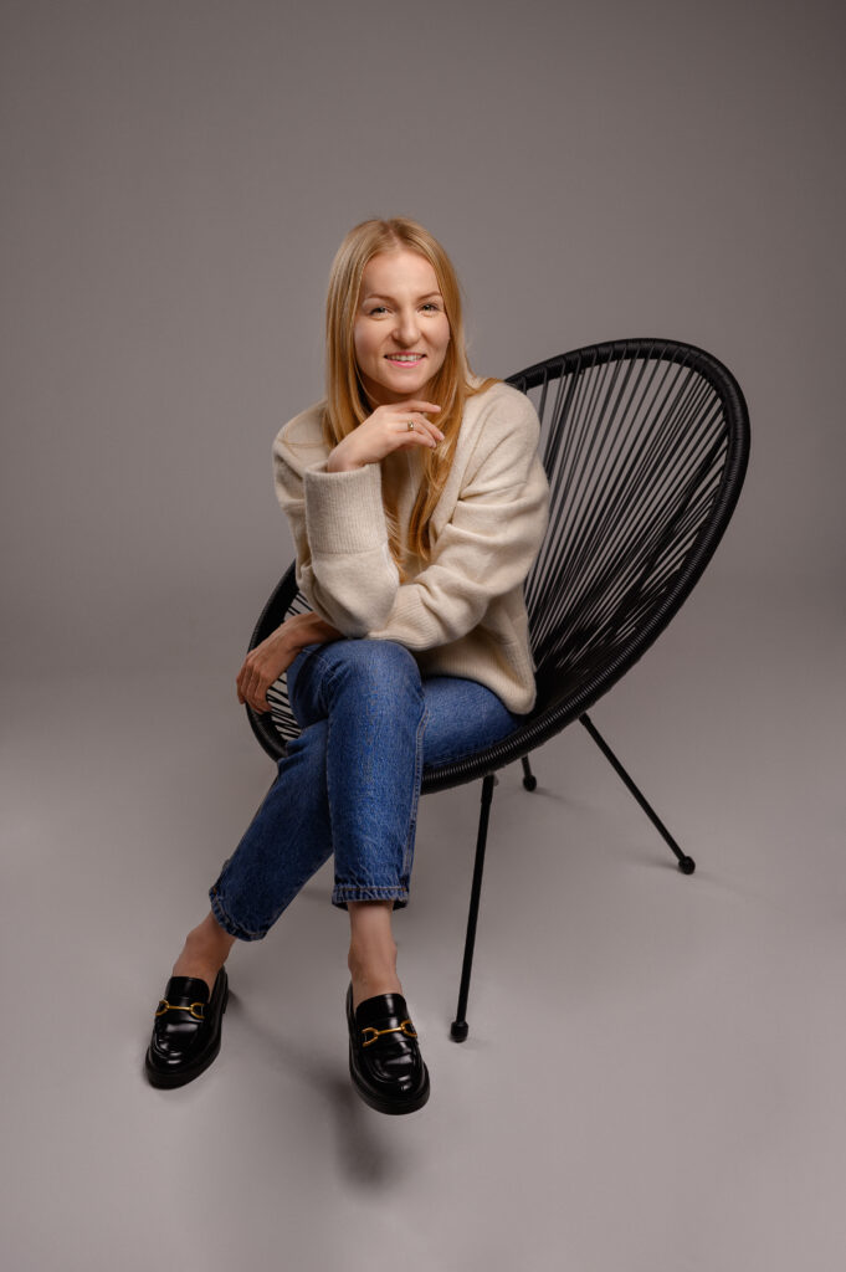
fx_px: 1765
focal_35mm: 50
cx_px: 423
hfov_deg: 26.9
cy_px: 636
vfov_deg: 39.6
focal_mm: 50
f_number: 4.5
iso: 80
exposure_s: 1/160
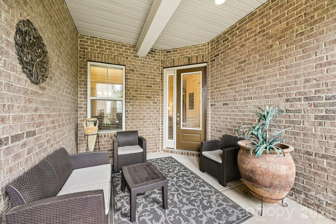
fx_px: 131
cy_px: 112
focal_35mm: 14
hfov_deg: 104.3
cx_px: 168
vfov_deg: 81.2
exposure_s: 1/15
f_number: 8
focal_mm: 14
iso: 250
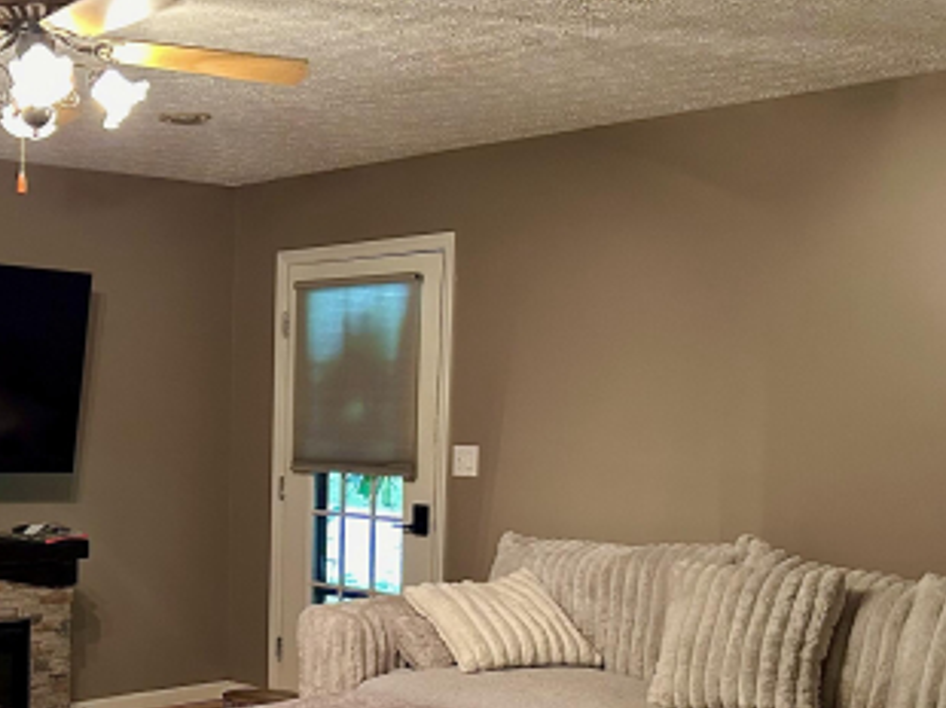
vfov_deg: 25.8
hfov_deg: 32.9
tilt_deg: -3.5
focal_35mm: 56
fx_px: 1529
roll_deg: +0.8
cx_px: 130
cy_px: 510
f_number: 1.5
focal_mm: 5.7
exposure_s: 1/40
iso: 500
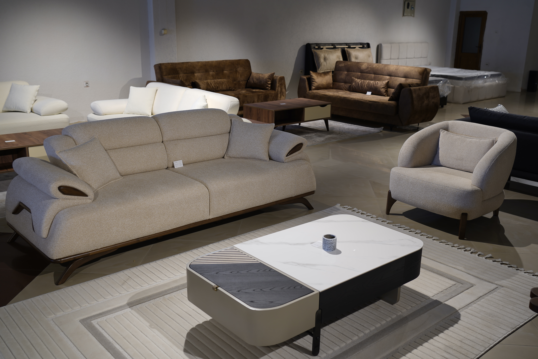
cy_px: 180
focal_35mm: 35
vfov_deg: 37.9
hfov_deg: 54.4
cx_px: 269
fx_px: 523
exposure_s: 1/10
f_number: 4
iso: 50
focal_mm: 35
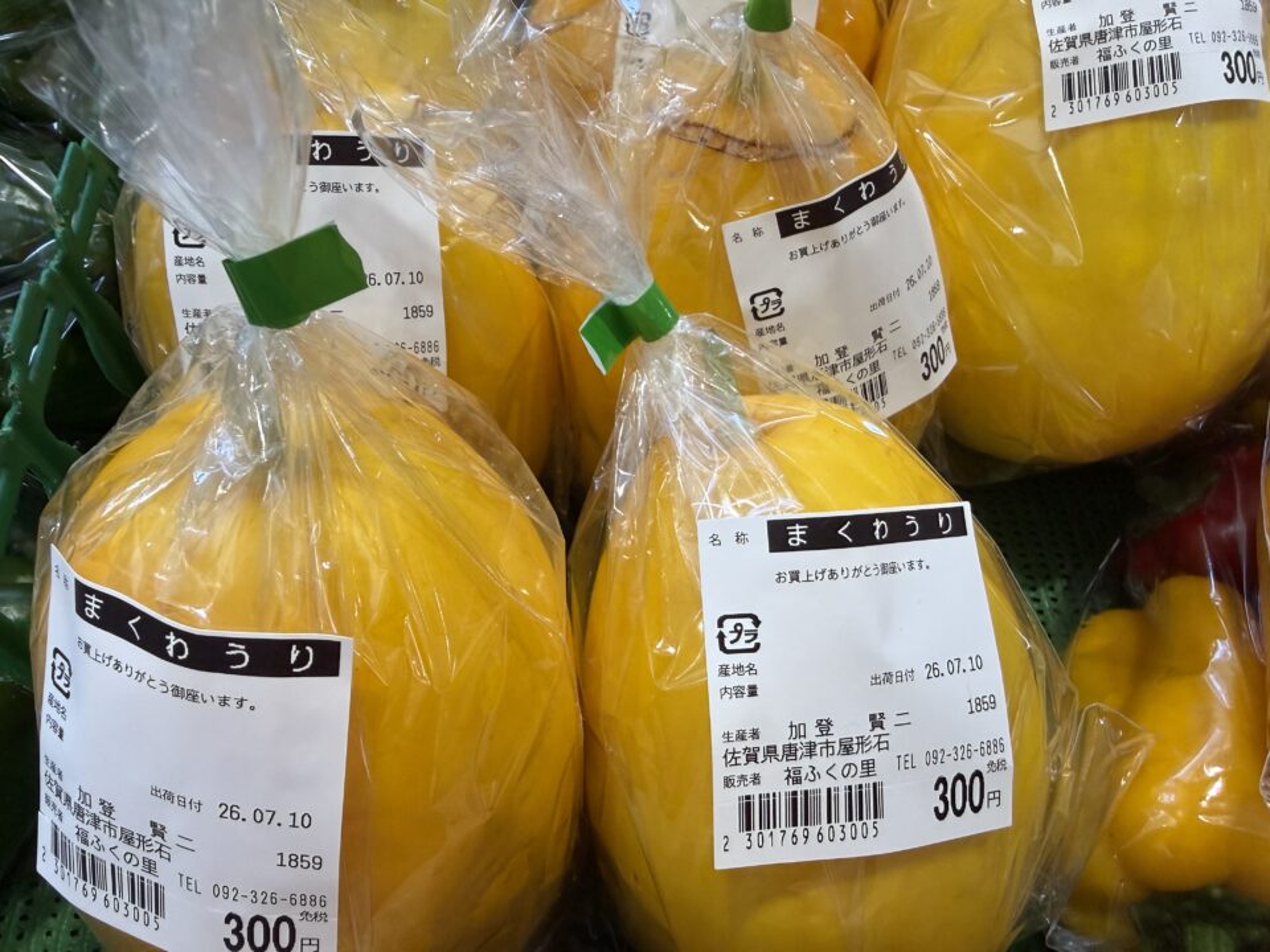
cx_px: 635
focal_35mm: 24
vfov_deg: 56.8
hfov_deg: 71.6
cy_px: 476
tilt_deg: -47.4
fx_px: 881
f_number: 2.2
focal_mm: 2.22
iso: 200
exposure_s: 1/120
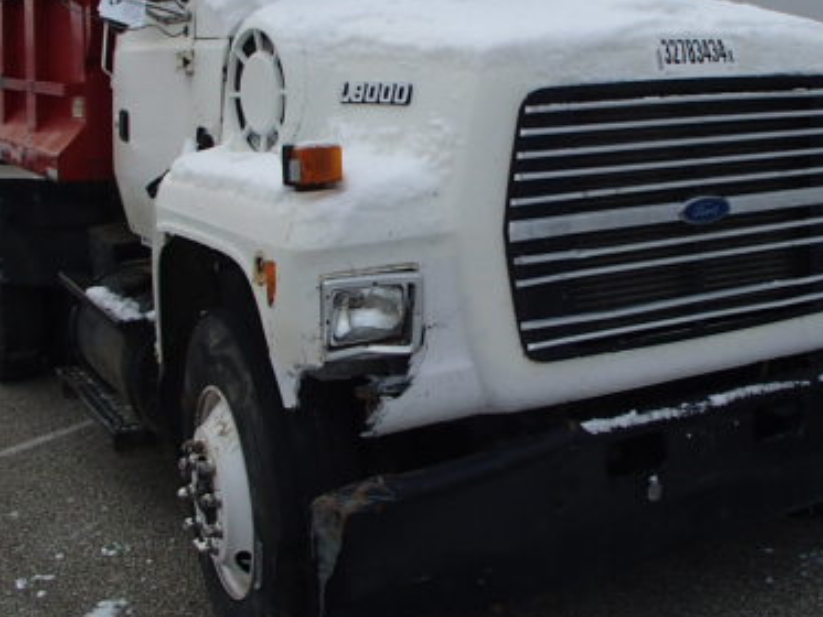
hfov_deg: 39.6
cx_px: 457
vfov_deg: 30.0
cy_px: 187
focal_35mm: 48
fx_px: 1142
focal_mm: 5
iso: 200
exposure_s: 1/800
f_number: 3.9
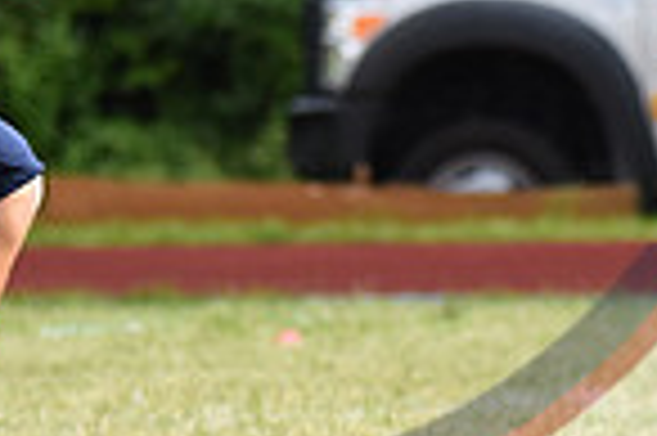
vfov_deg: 1.3
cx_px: 158
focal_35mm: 1046
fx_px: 19068
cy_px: 61
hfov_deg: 2.0
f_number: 6.3
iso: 400
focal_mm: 175
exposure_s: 1/1600
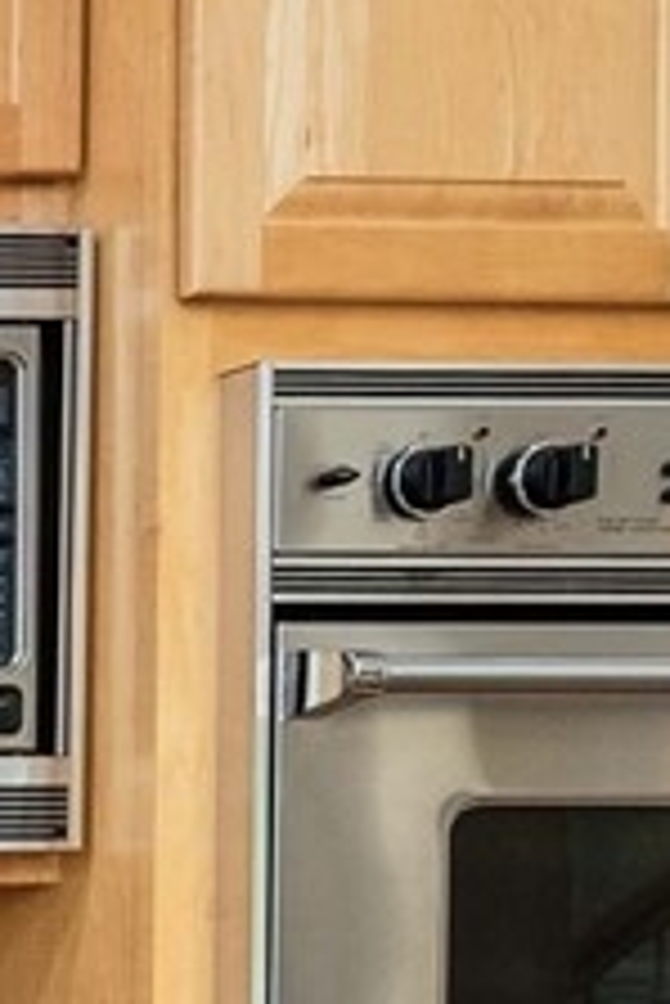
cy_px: 1247
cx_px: -1954
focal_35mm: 114
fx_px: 3177
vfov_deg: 17.0
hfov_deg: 8.0
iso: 1000
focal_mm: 15
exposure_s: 1/13
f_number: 7.1
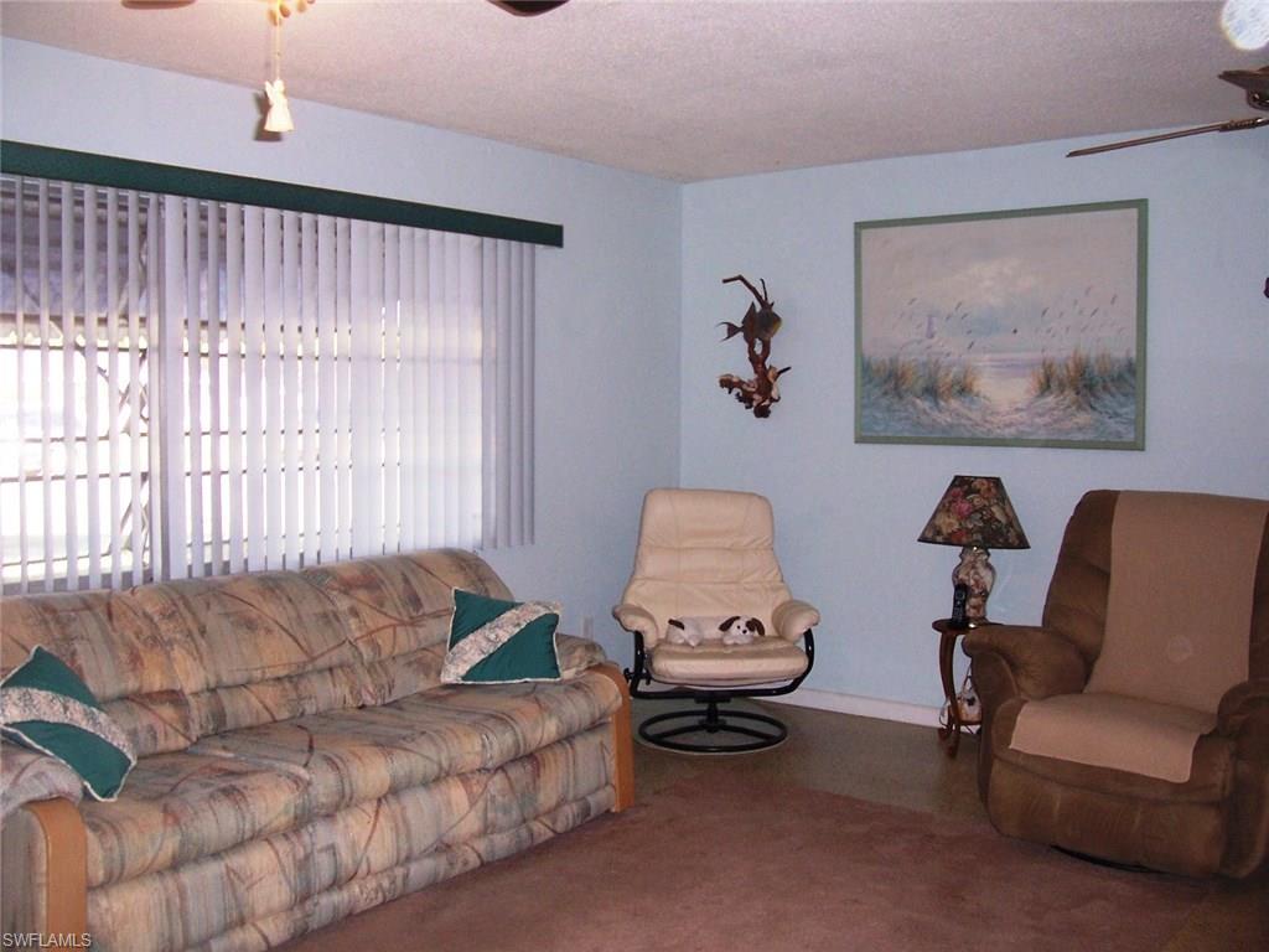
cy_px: 476
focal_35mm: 34
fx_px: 1246
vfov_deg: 41.8
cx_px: 634
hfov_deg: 54.0
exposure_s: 1/60
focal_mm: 5.6
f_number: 2.7
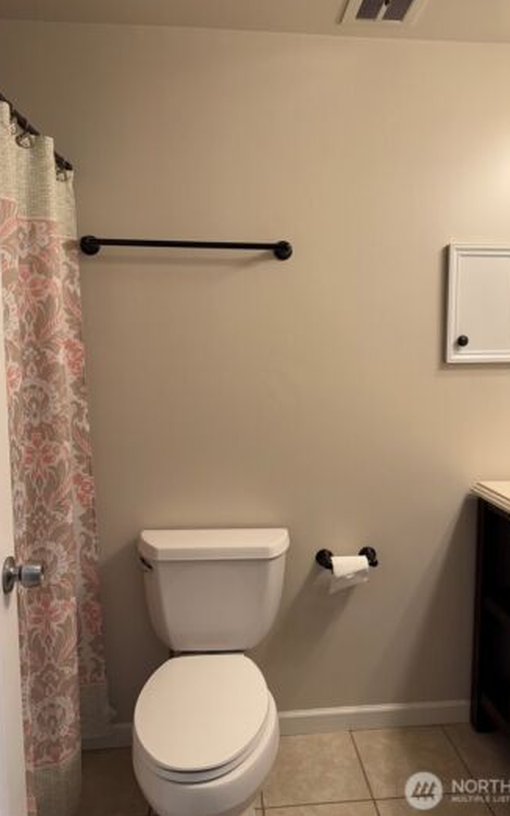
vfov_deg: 70.4
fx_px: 579
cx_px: 269
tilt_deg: -6.7
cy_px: 401
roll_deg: -0.3
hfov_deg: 47.6
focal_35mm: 26
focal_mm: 6.76
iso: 125
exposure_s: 1/120
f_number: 1.78
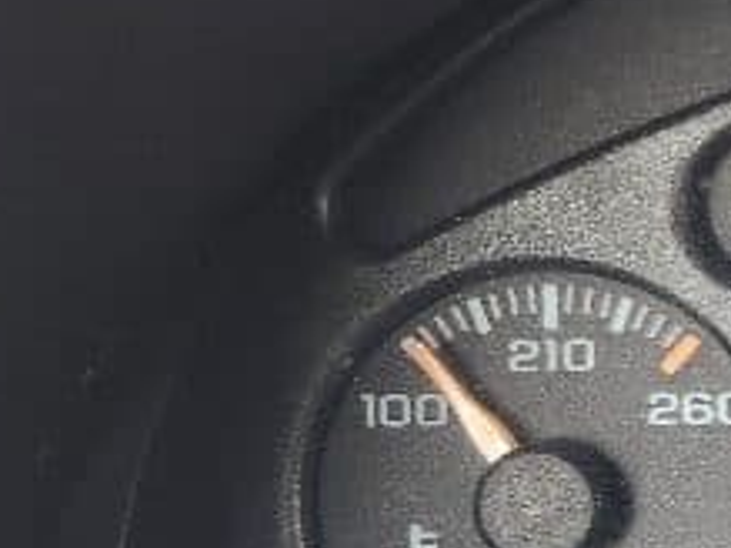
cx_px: 1689
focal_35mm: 126
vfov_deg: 11.8
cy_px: 301
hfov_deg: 12.6
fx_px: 2659
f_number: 1.8
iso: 160
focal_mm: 5.4
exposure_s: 1/120
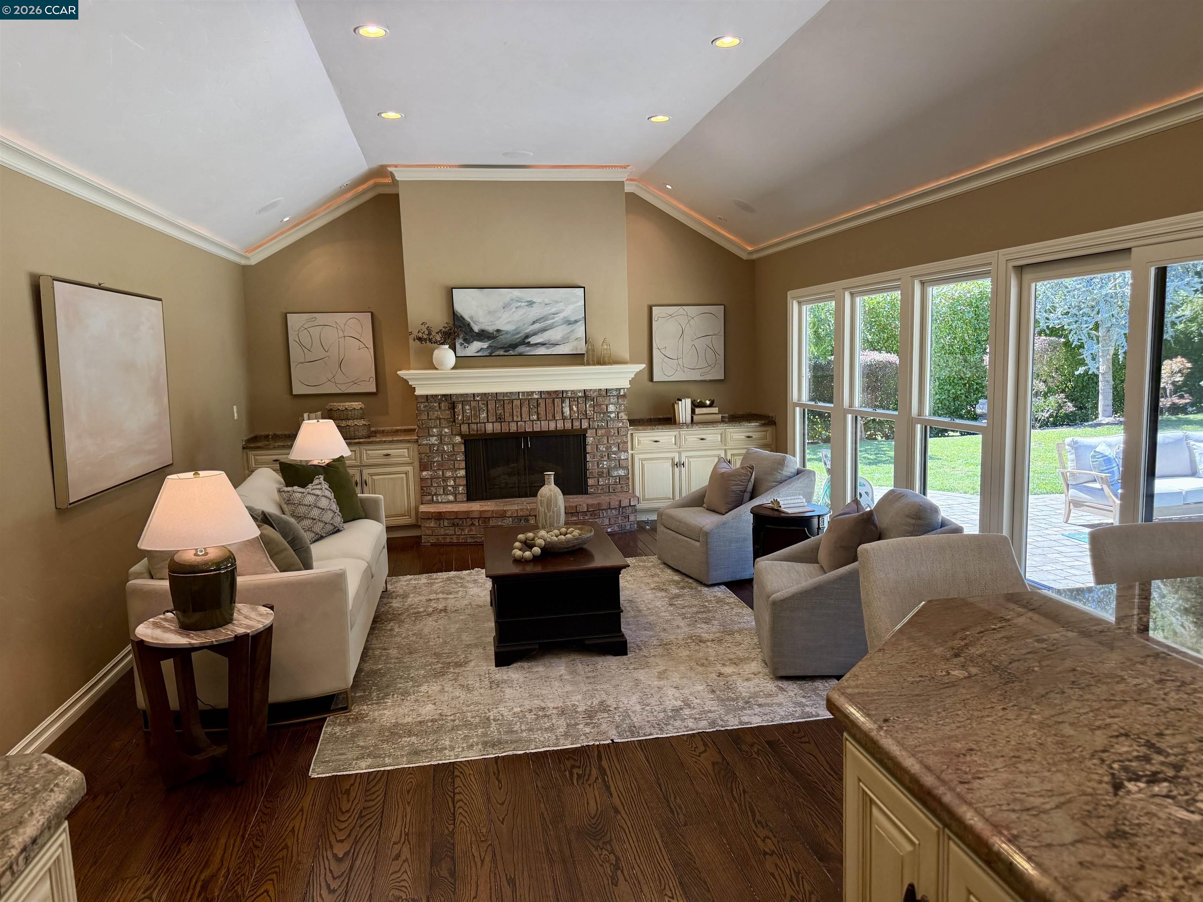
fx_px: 834
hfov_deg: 71.6
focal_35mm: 24
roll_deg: +0.6
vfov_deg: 56.8
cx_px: 602
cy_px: 451
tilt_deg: -7.6
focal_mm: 6.76
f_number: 1.78
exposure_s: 1/204
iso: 200
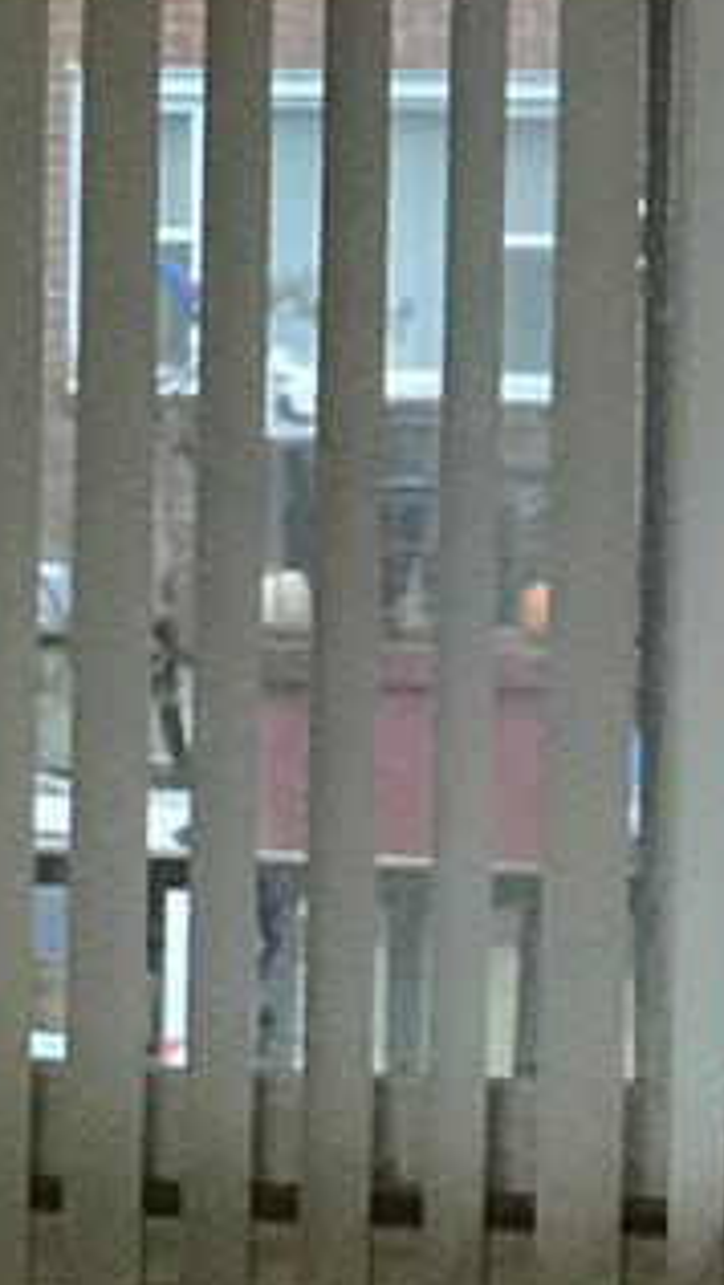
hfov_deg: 4.0
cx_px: -537
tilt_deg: -1.7
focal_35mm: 302
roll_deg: -0.4
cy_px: 785
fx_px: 10296
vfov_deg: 7.1
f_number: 2.8
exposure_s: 1/60
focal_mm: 6.6
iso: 160
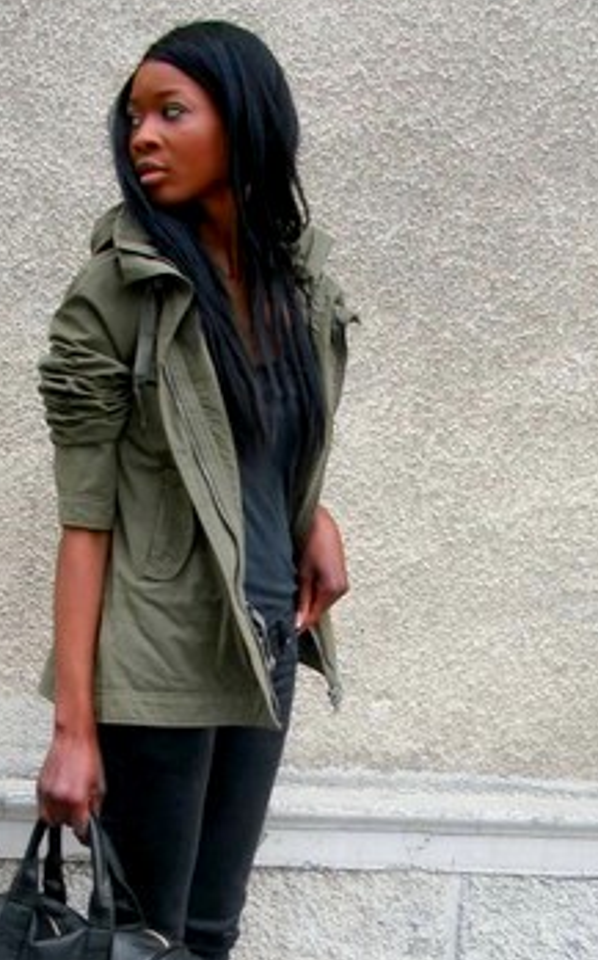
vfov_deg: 31.3
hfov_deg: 20.2
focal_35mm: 64
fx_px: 1672
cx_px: 223
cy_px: 742
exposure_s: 1/125
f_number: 3.1
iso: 80
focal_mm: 6.3
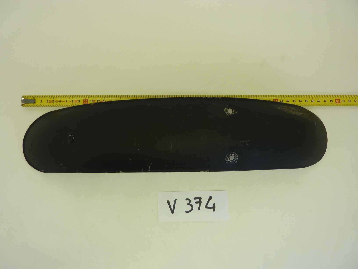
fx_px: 259
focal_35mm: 25
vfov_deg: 54.9
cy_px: 134
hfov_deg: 69.4
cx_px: 179
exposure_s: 1/40
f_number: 3.3
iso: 80
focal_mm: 4.1
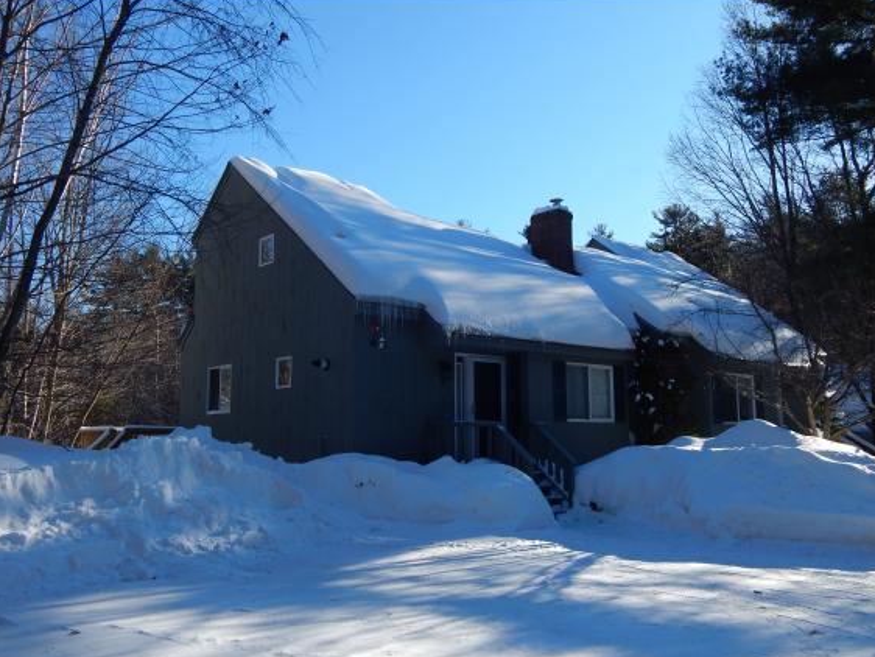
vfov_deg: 44.2
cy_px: 330
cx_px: 445
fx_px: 809
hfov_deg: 56.8
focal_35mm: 32
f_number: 3.2
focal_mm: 5.6
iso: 125
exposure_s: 1/1000
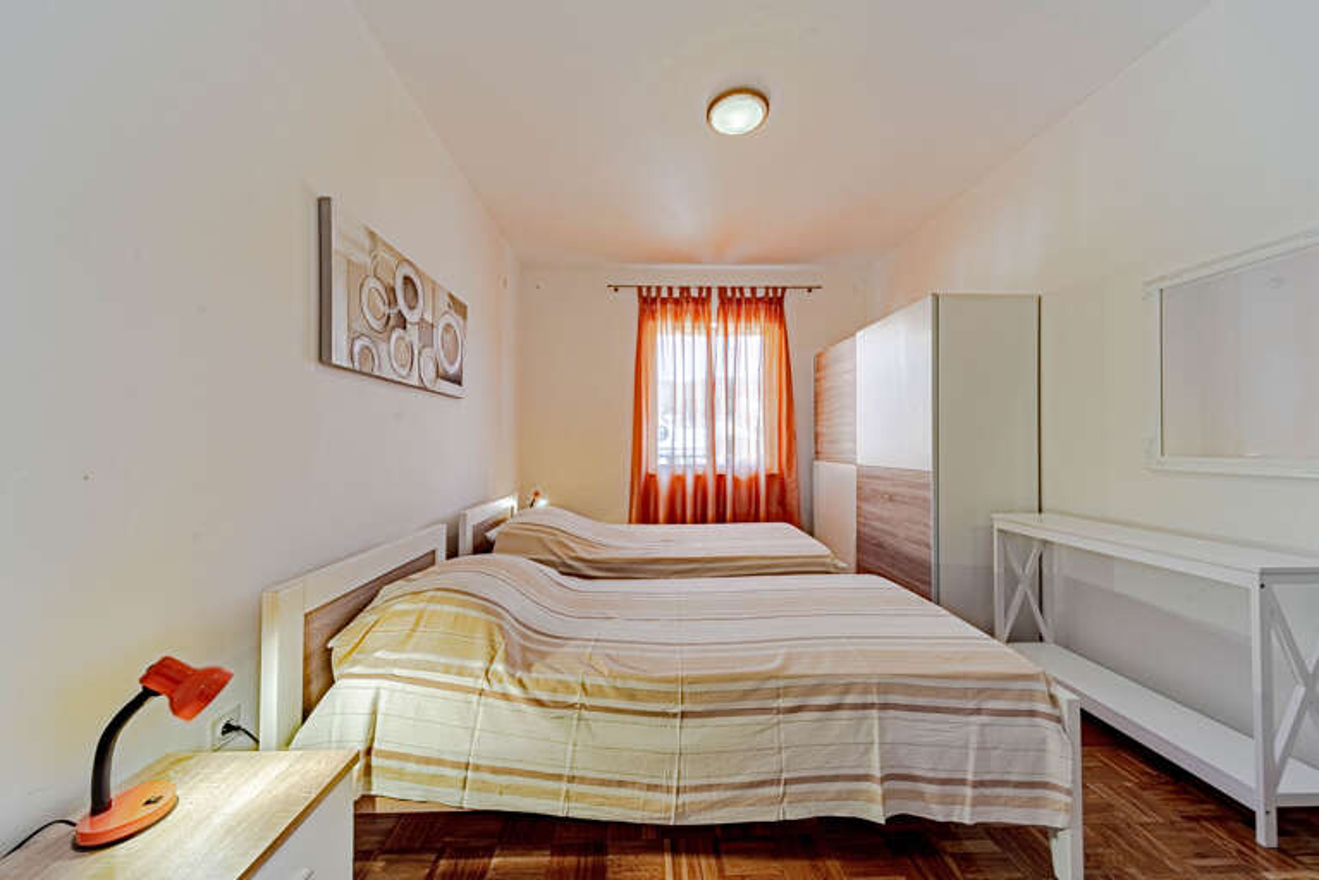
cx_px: 660
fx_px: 440
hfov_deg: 112.6
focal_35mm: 12
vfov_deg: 90.1
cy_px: 440
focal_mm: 12
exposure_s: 1/160
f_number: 8
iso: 400
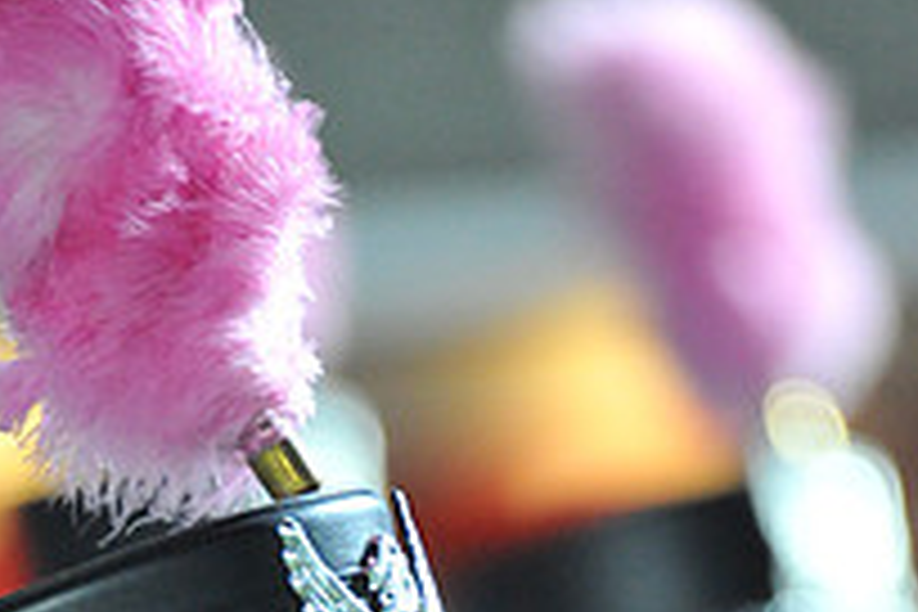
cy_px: 1246
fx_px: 39853
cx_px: 58
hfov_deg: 1.3
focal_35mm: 1563
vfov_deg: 0.9
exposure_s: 1/160
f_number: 6.3
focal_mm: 550
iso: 5000
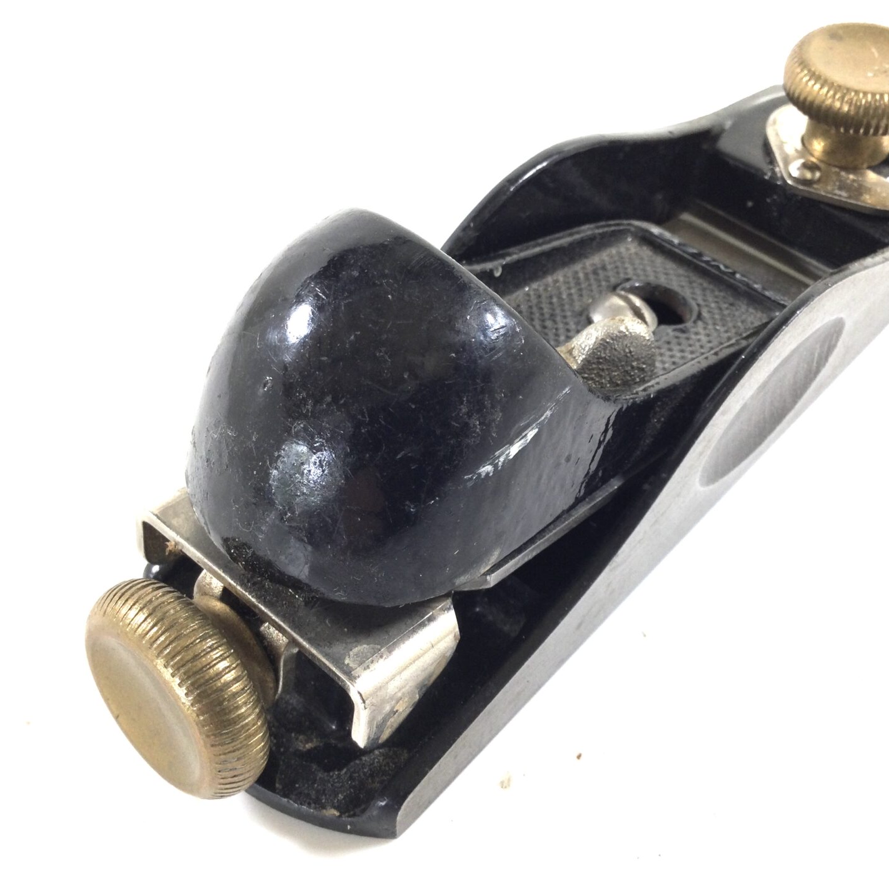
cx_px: 523
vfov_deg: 44.9
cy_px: 446
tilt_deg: -51.0
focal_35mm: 37
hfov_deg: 44.7
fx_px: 1075
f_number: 2.4
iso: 25
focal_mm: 3.3
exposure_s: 1/50
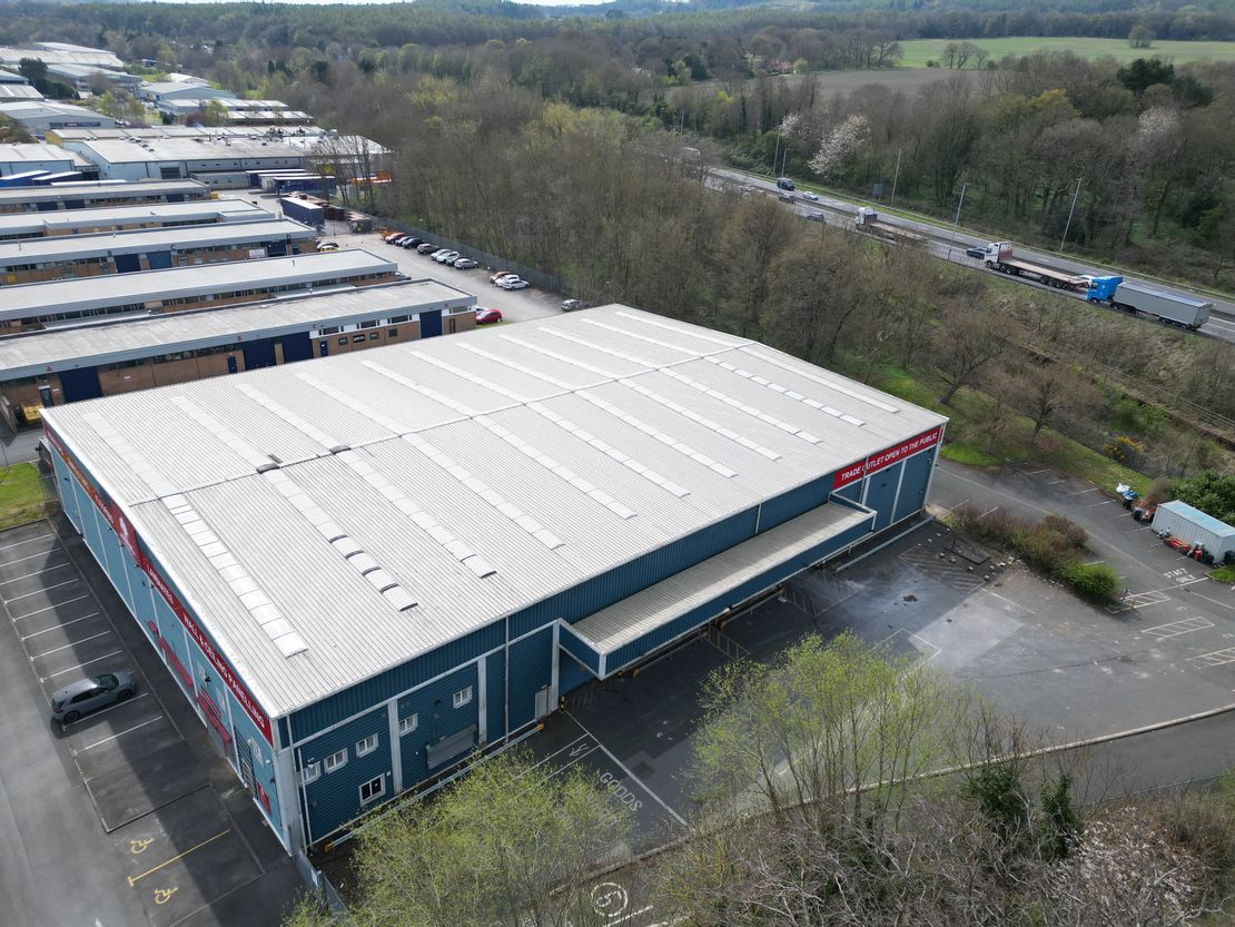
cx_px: 618
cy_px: 464
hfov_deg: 71.6
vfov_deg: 56.8
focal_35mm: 24
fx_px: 856
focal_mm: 6.72
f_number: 1.7
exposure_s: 1/2500
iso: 200
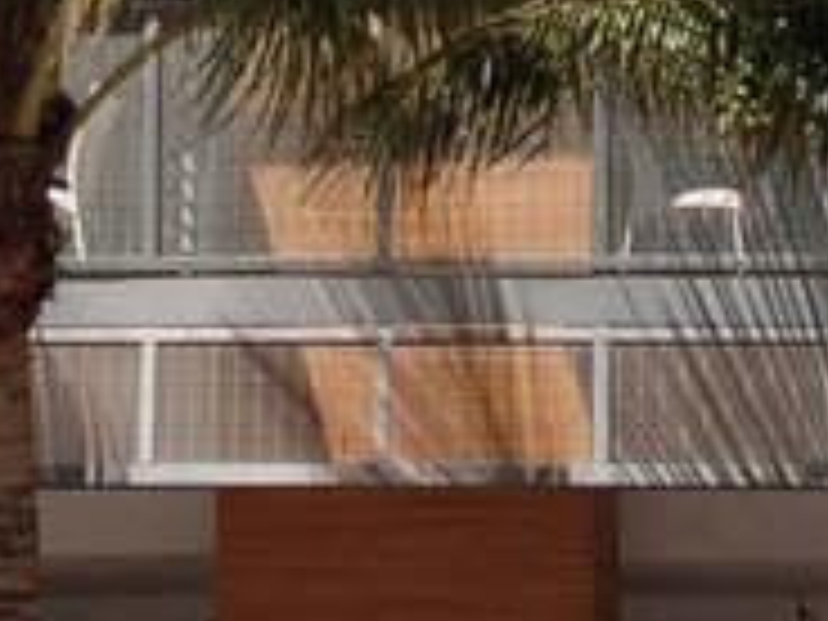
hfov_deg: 8.7
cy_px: -288
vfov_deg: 6.4
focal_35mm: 228
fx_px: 5454
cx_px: 414
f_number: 2.4
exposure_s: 1/1104
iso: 50
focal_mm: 4.28
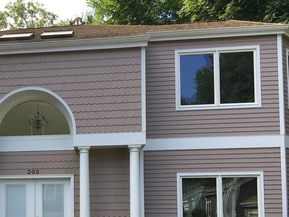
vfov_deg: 25.7
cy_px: 196
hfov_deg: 33.2
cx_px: 31
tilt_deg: +5.0
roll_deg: -2.0
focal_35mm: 55
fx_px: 459
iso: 25
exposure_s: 1/442
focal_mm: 4.15
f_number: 2.2
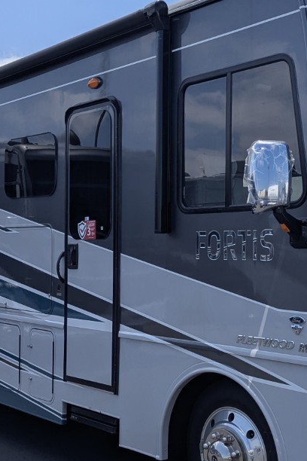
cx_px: 208
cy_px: 259
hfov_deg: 23.7
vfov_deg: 35.0
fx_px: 729
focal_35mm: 57
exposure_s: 1/3425
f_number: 1.85
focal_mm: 6.81
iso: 50
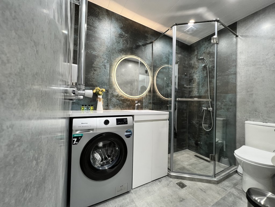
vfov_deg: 89.9
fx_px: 103
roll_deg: -1.6
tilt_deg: +0.5
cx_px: 138
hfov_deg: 106.2
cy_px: 104
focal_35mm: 13
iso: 200
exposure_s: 1/100
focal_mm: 1.57
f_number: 1.8
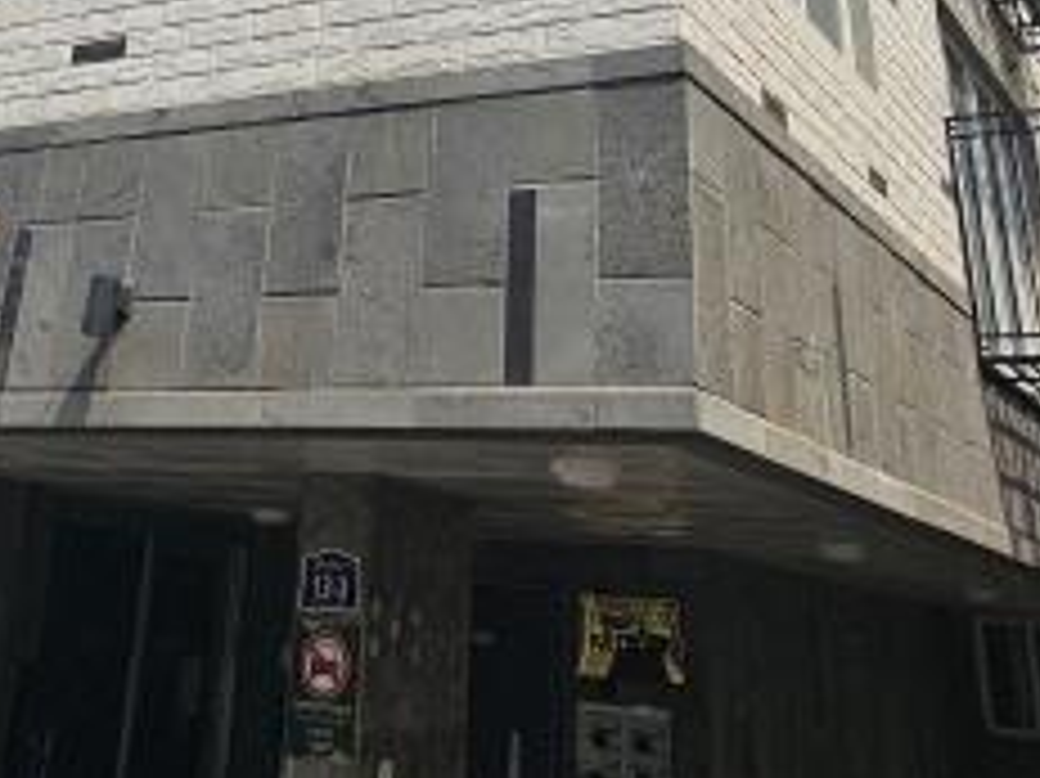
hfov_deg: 41.5
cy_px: -261
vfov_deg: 26.6
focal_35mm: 45
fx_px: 1351
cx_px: 333
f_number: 2.2
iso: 50
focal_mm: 2.2
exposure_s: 1/3372
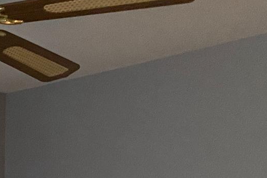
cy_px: 284
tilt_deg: -5.5
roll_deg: +0.6
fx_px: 786
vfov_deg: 12.2
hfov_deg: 15.9
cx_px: -235
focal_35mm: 106
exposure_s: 1/40
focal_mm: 4.25
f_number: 1.8
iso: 500
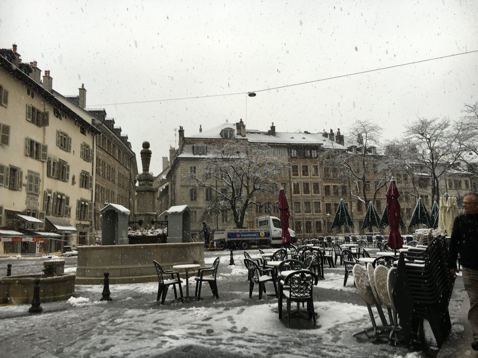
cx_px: 239
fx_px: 400
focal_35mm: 29
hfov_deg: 61.7
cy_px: 179
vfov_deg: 48.2
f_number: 2.2
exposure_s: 1/100
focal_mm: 4.15
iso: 25
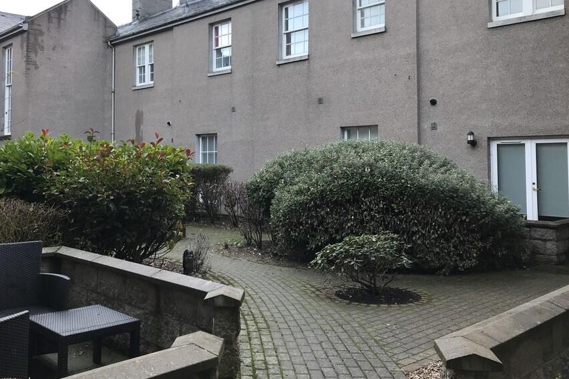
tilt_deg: +4.7
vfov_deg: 37.7
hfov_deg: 54.2
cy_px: 145
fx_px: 553
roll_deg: -0.1
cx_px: 240
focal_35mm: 35
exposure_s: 1/100
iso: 32
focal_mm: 3.99
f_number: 1.8
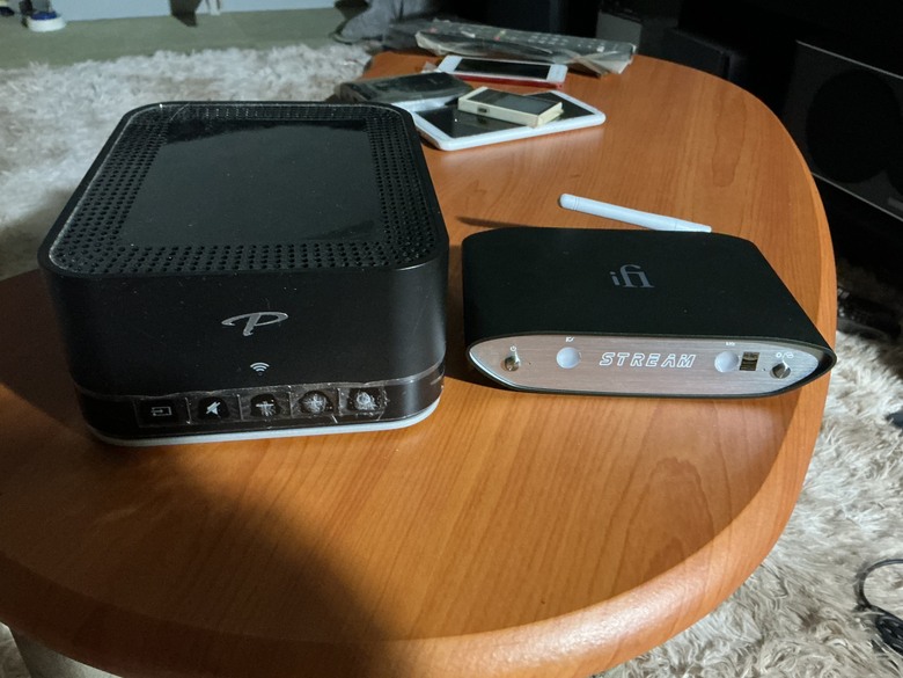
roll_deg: -1.5
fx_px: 756
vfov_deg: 48.2
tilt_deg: -34.9
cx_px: 452
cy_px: 339
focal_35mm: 29
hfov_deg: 61.7
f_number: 1.8
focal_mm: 3
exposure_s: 1/24
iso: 500
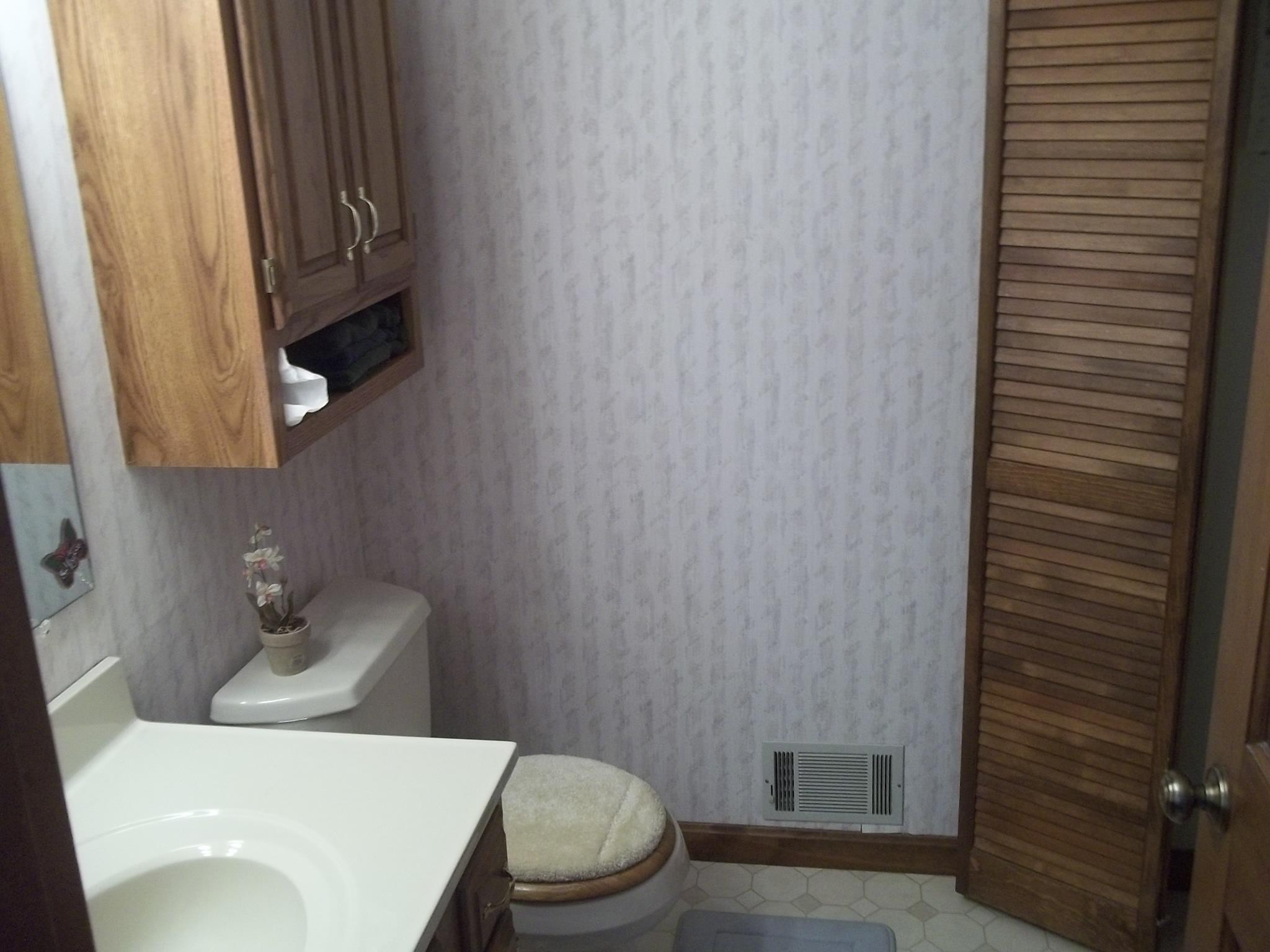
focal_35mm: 32
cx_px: 635
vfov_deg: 44.2
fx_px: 1174
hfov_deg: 56.8
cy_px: 476
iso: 160
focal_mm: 5.7
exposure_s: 1/20
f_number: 2.9
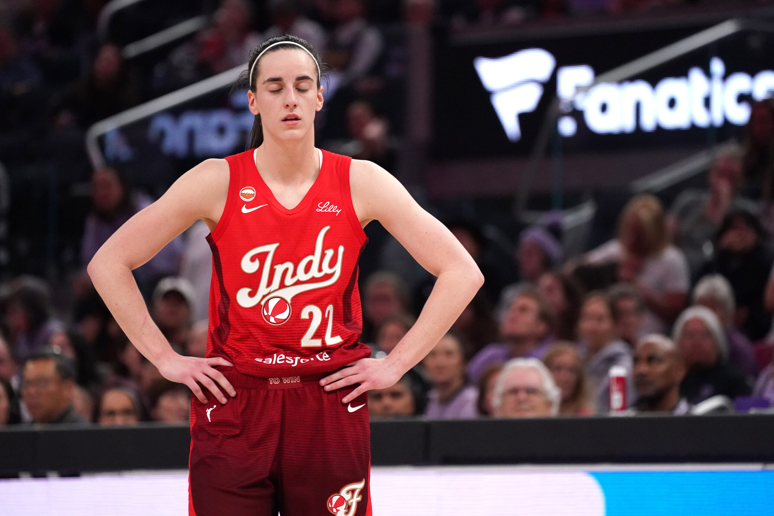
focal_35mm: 300
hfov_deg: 6.9
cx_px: 387
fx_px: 6450
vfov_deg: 4.6
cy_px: 258
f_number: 5.6
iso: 8000
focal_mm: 300
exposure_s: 1/1600
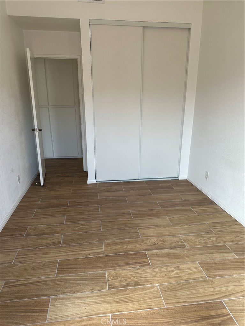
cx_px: 122
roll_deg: -1.4
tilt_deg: -17.9
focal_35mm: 24
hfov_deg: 56.8
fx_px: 226
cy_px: 163
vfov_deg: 71.6
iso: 64
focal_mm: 6.86
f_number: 1.78
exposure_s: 1/159
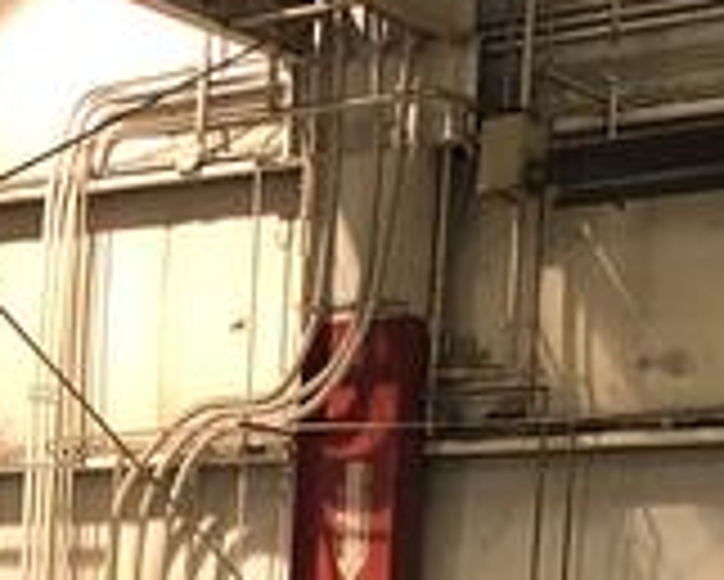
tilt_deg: -1.1
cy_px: 960
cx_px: 400
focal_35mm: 132
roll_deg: -2.9
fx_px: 2830
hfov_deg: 14.6
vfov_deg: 11.1
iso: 100
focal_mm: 3.99
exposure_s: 1/13
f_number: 1.8
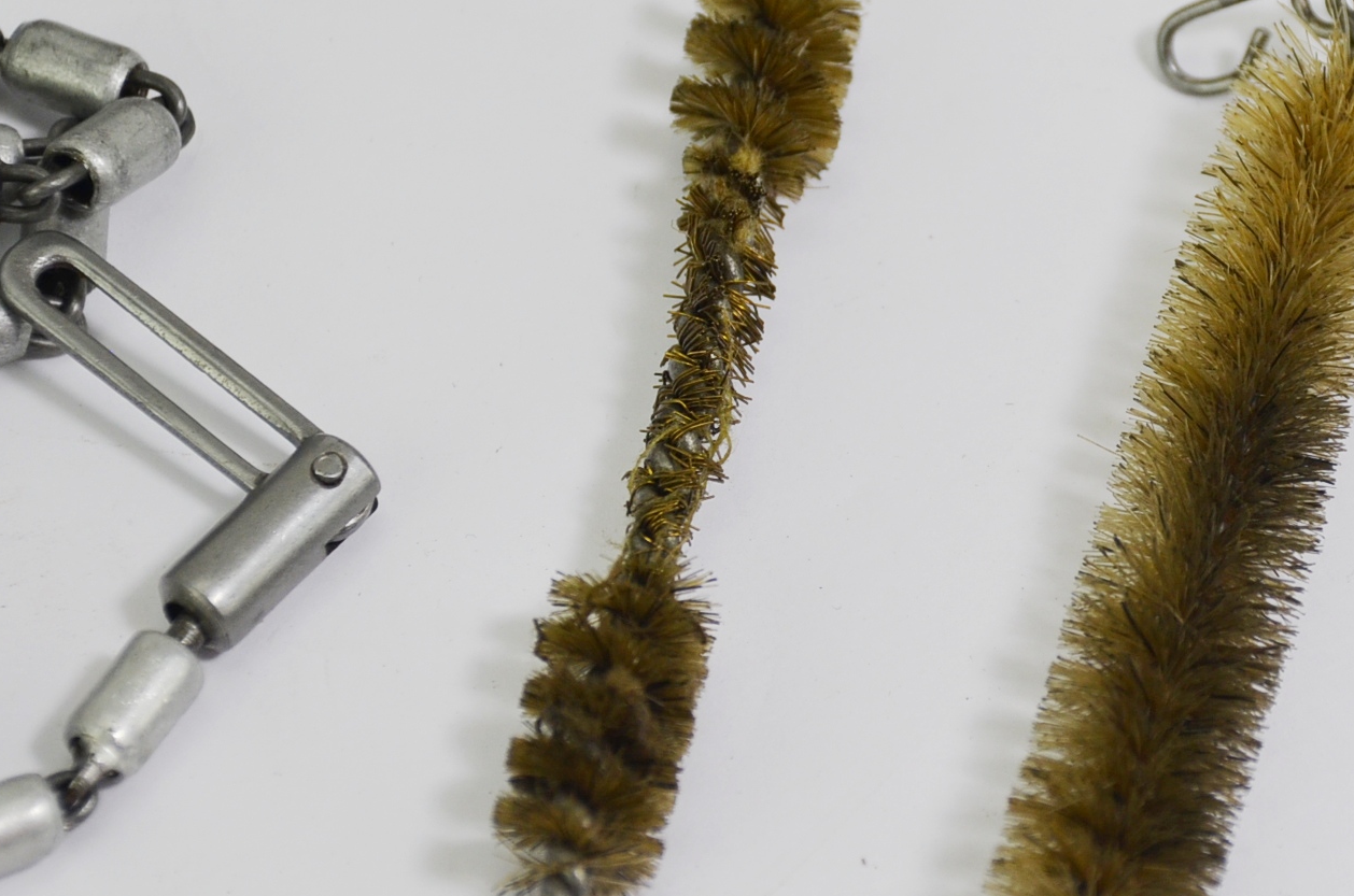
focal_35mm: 235
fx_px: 8820
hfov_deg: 8.8
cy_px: 430
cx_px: 1002
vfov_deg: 5.8
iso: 400
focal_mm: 80
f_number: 5.6
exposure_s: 1/320
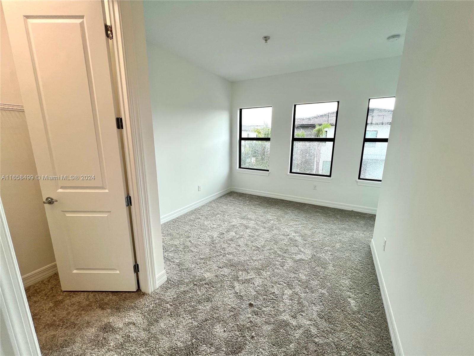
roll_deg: -0.6
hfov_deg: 106.2
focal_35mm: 13
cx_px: 237
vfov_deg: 89.9
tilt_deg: -12.1
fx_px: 178
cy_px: 178
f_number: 1.8
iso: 40
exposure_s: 1/120
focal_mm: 1.57
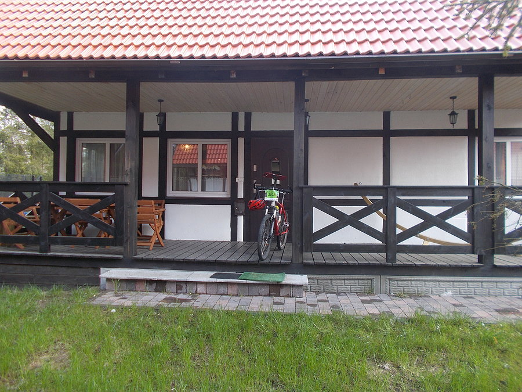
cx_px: 261
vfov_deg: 53.1
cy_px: 196
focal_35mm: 26
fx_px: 392
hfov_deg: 67.3
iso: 80
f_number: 3.2
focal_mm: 4.6
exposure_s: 1/30
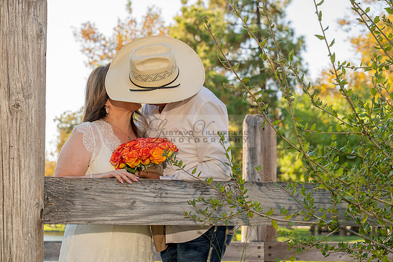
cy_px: 141
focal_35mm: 87
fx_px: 951
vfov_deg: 15.7
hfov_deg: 23.3
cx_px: 167
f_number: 5.6
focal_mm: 70
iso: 200
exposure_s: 1/200
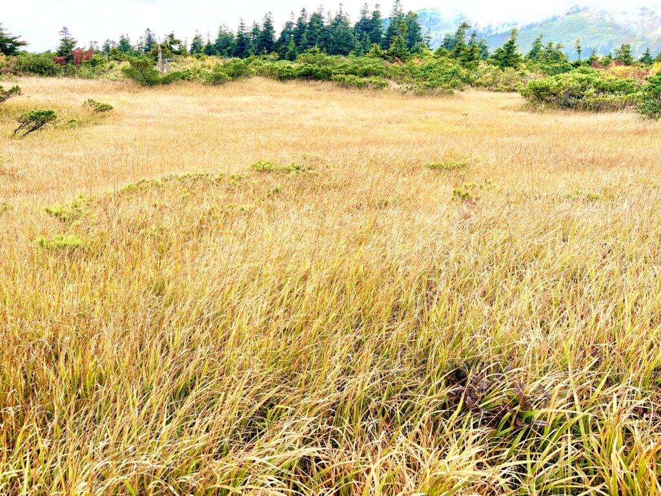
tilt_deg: -24.7
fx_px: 496
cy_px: 248
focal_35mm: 26
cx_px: 330
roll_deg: -3.5
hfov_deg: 67.3
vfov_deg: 53.1
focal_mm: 5.96
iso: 64
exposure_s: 1/601
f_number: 1.6
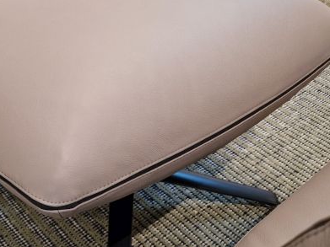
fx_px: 505
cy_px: 121
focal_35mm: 53
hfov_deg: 35.6
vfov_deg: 27.5
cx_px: 92
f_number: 1.8
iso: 200
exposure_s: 1/180
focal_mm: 5.4
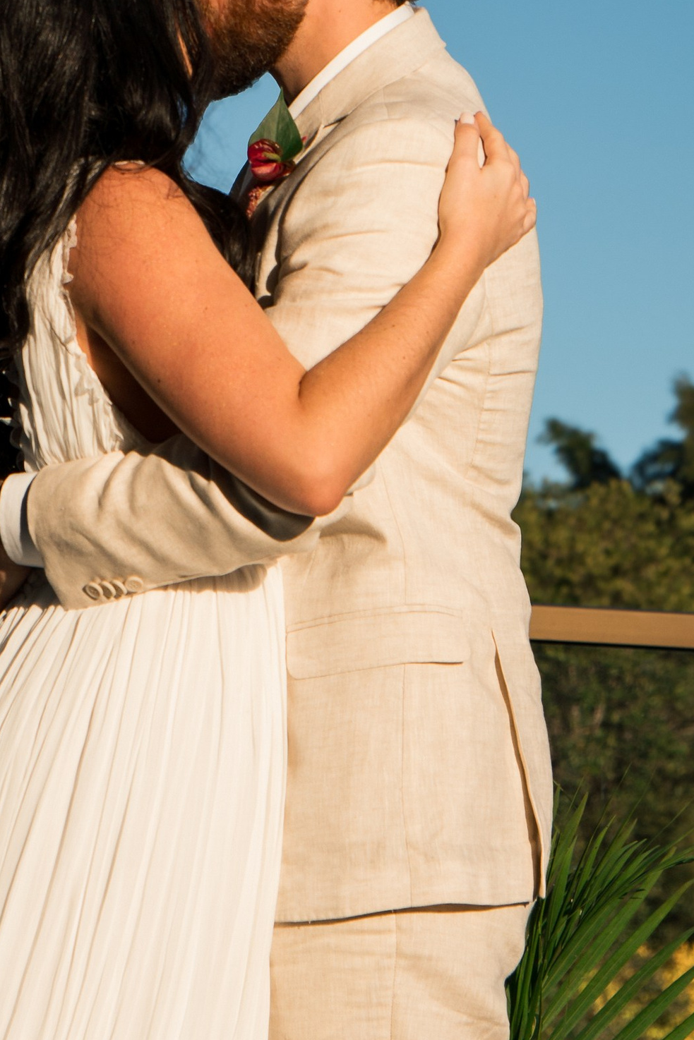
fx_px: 4856
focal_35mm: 168
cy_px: 364
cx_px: 157
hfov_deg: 8.2
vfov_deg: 12.2
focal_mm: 43
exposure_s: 1/1250
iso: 100
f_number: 4.5
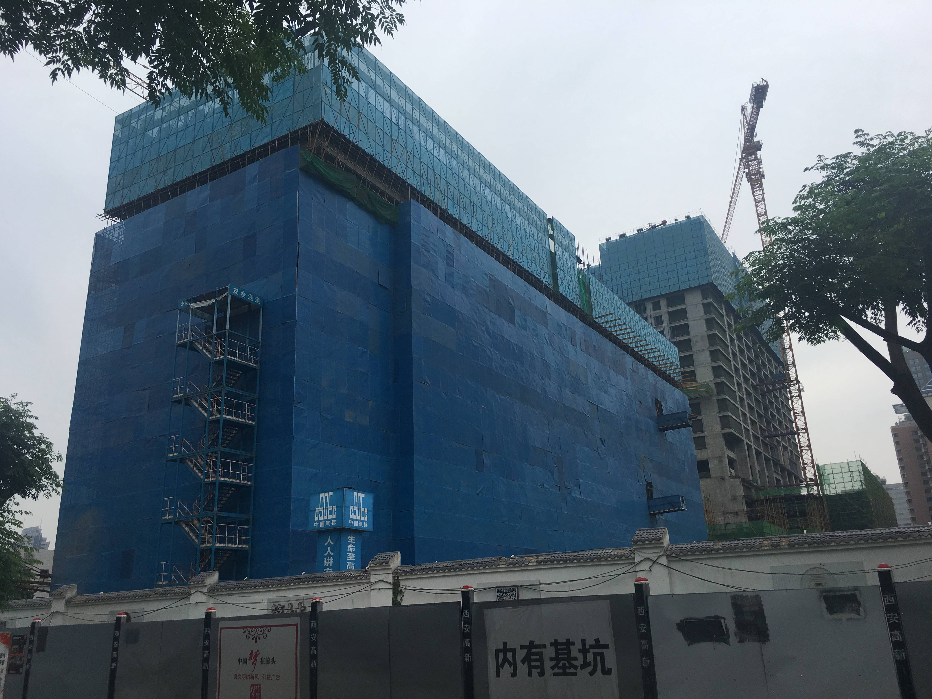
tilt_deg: +19.6
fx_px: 781
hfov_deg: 61.7
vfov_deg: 48.2
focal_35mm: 29
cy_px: 350
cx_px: 466
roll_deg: +2.2
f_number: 2.2
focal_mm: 4.15
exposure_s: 1/884
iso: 25
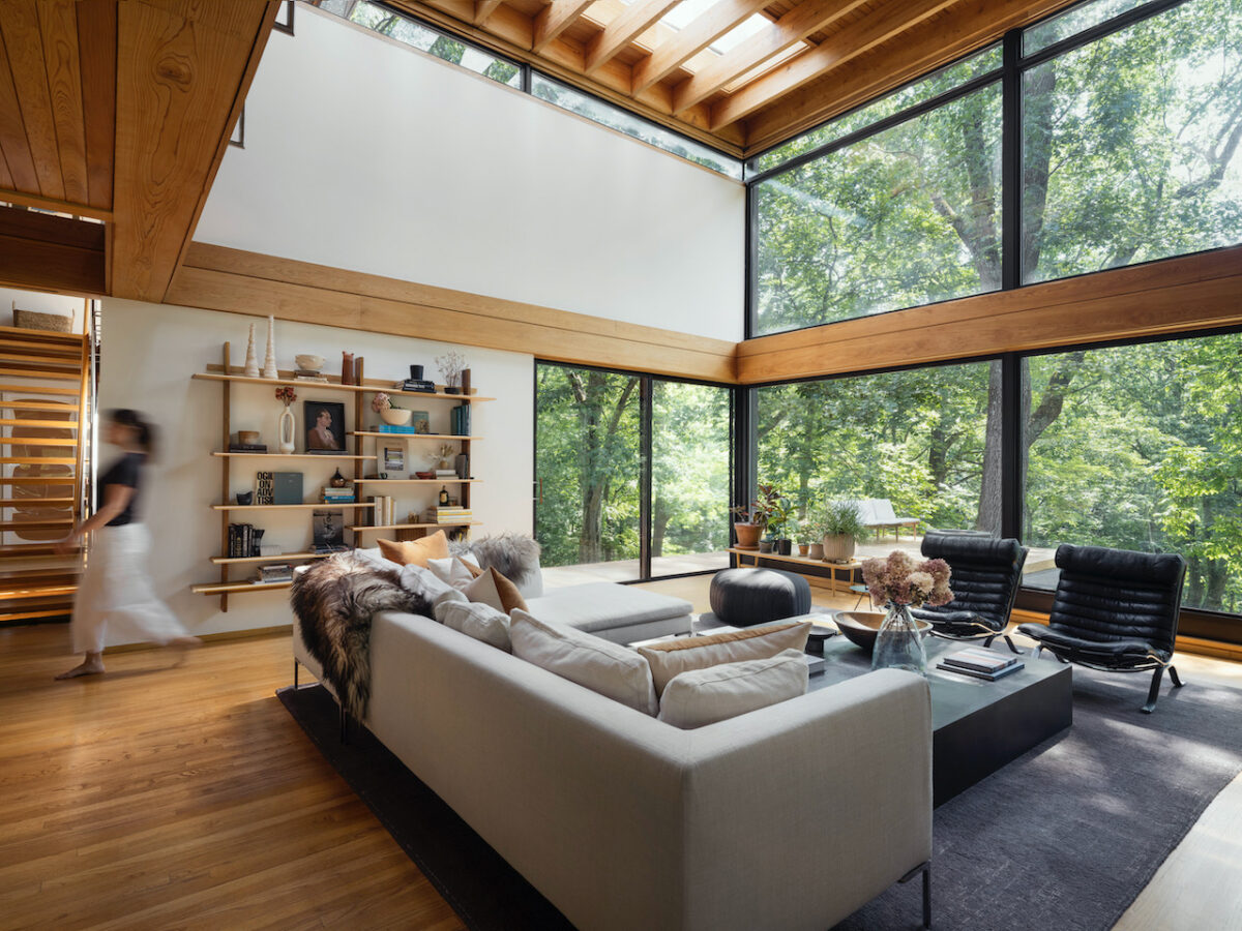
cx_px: 621
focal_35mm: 18
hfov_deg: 87.8
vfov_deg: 71.6
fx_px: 646
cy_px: 466
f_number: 11
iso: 320
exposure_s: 1/10
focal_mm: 23
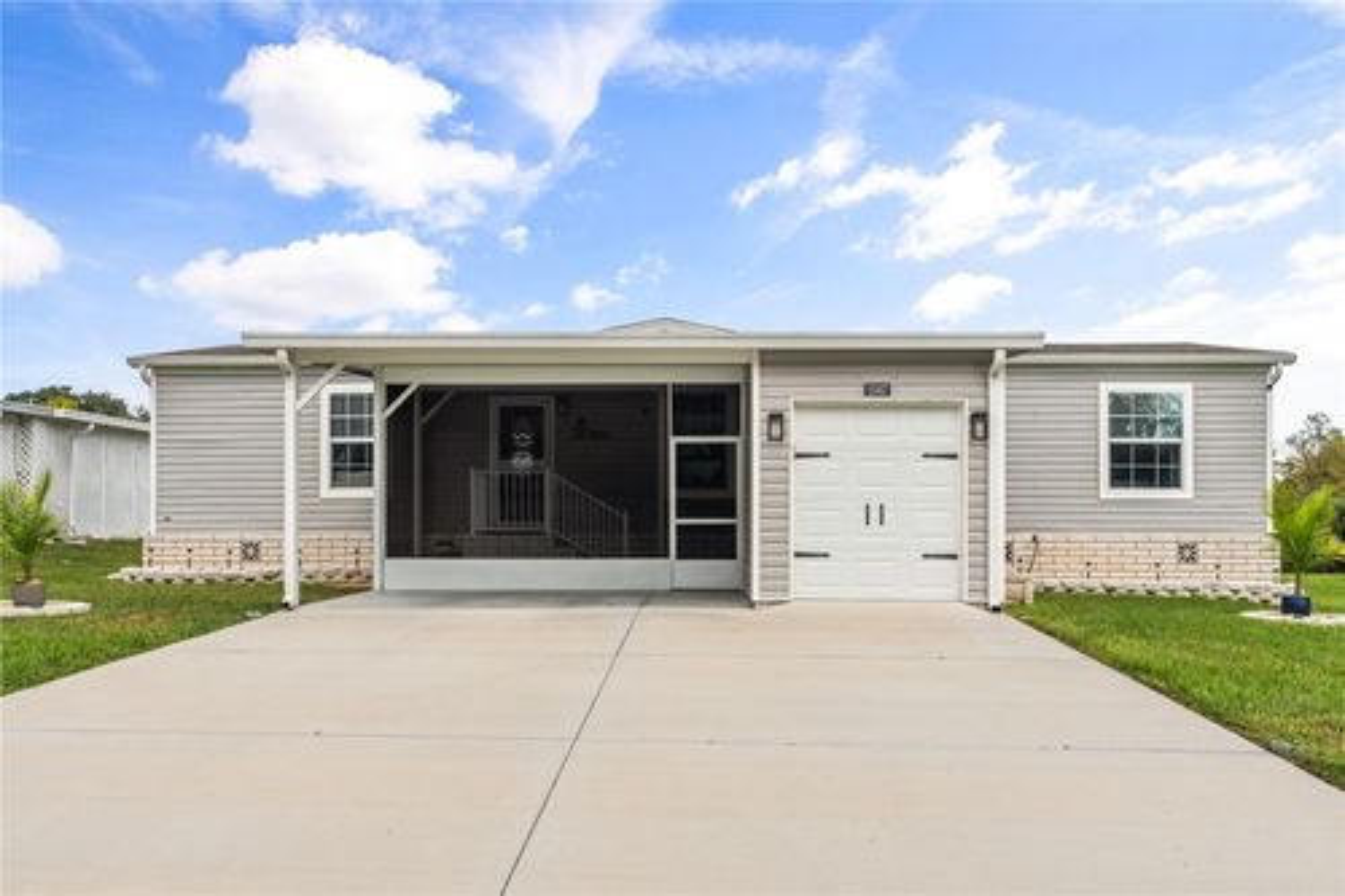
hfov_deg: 57.2
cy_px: 448
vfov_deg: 39.9
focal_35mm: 33
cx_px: 672
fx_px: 1232
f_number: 10
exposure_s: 1/30
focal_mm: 33
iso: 50
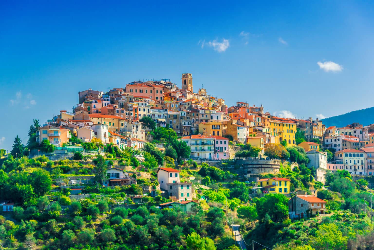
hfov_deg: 16.8
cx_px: 187
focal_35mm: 122
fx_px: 1268
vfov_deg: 11.2
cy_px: 125
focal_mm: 122
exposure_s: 1/320
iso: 360
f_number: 8
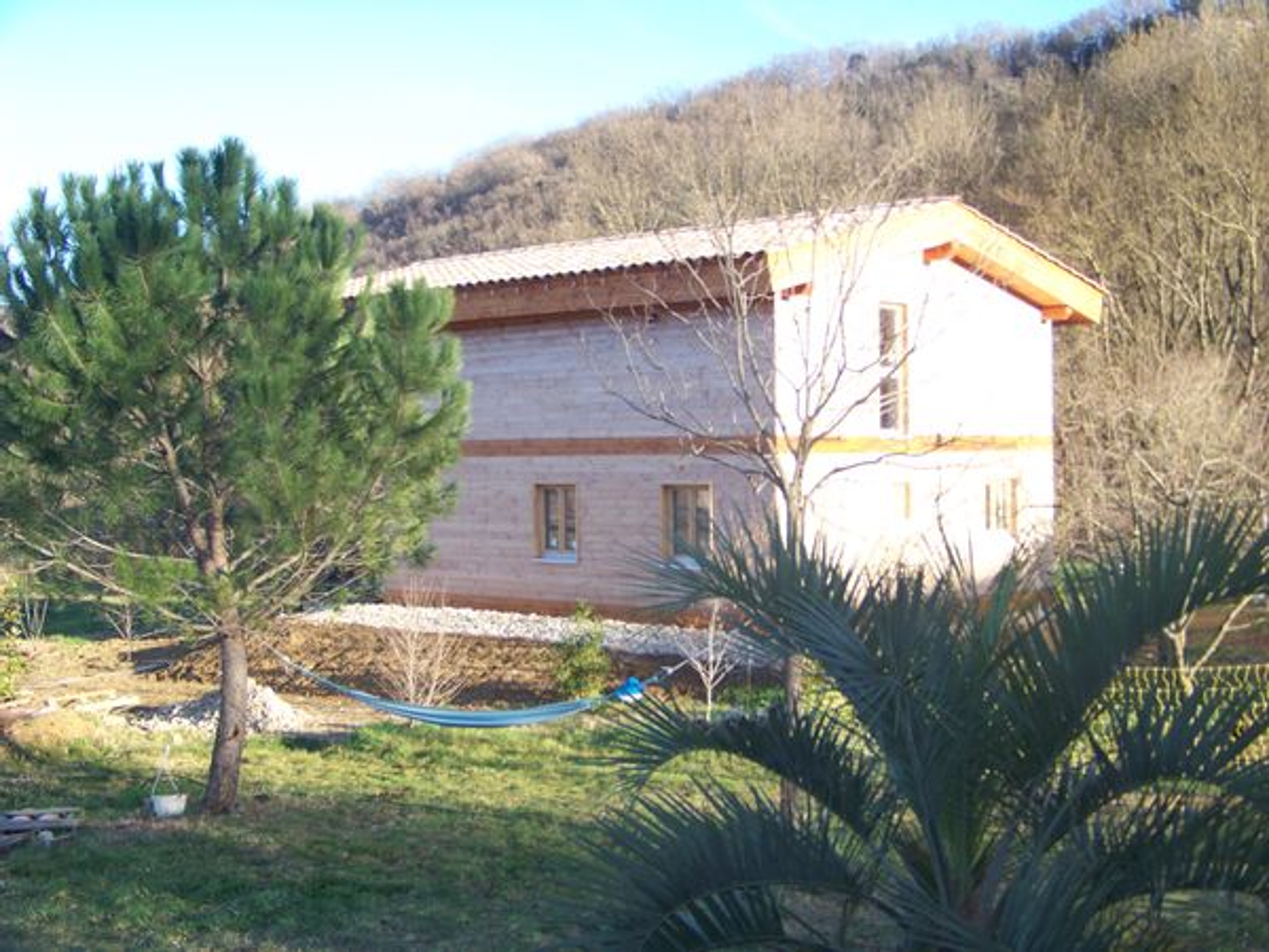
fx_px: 1796
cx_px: 634
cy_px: 476
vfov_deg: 29.7
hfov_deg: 38.9
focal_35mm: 49
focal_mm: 7.6
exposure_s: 1/200
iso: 68
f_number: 2.8
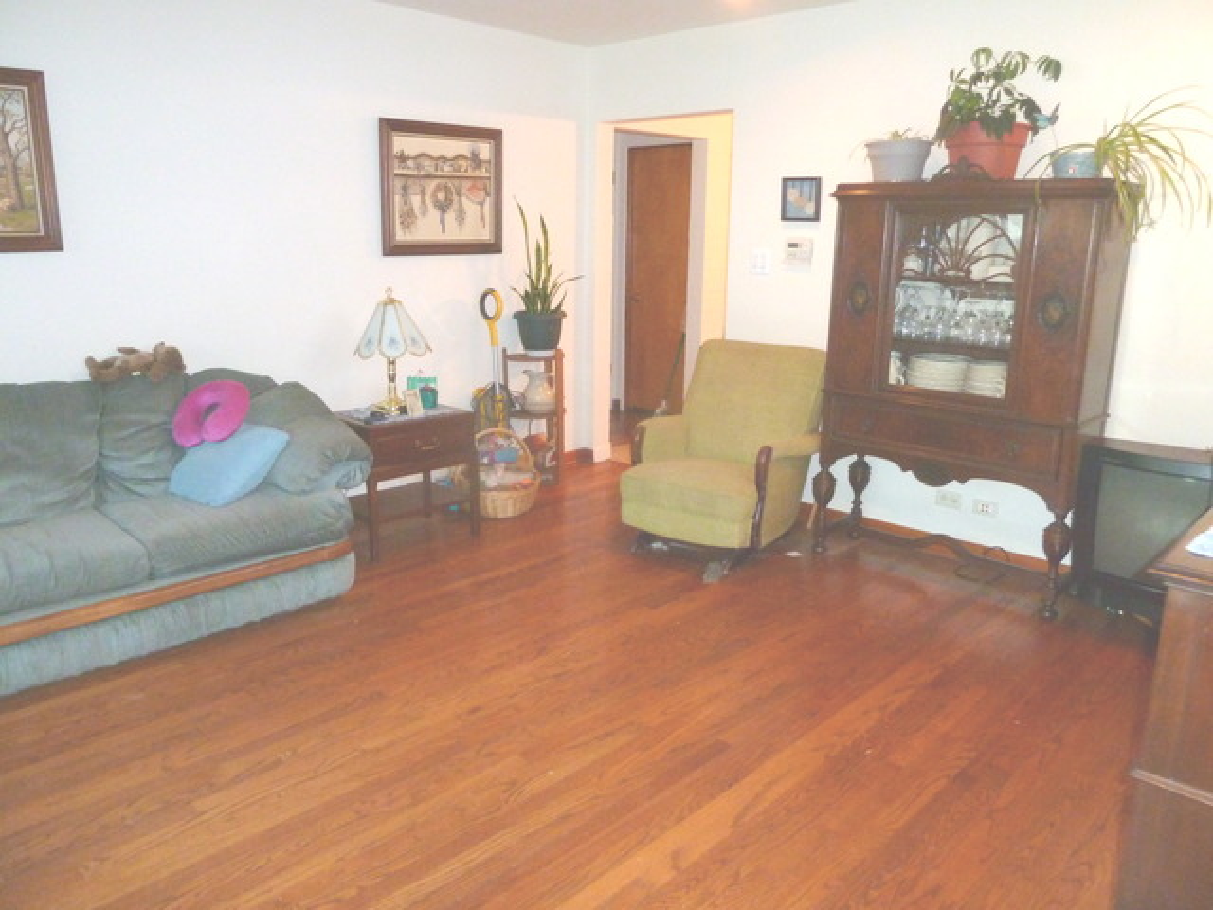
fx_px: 876
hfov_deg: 69.4
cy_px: 455
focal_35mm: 25
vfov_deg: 54.9
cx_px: 606
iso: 400
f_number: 3.3
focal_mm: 4.1
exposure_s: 1/30
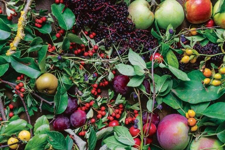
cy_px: 75
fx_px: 437
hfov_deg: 28.9
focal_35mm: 70
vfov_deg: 19.4
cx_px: 112
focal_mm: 70
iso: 500
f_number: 5
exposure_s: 1/60
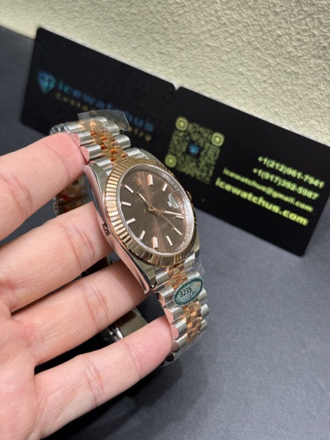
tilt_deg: -52.0
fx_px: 610
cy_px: 220
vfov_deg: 39.7
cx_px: 165
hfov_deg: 30.3
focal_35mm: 48
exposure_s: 1/100
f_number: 1.78
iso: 100
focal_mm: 6.76
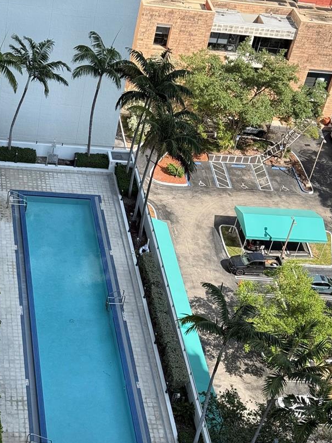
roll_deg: -13.7
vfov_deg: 27.2
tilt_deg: -40.1
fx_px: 908
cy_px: 305
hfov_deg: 20.7
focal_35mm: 71
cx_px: 116
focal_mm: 6.76
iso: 64
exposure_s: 1/1403
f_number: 1.78
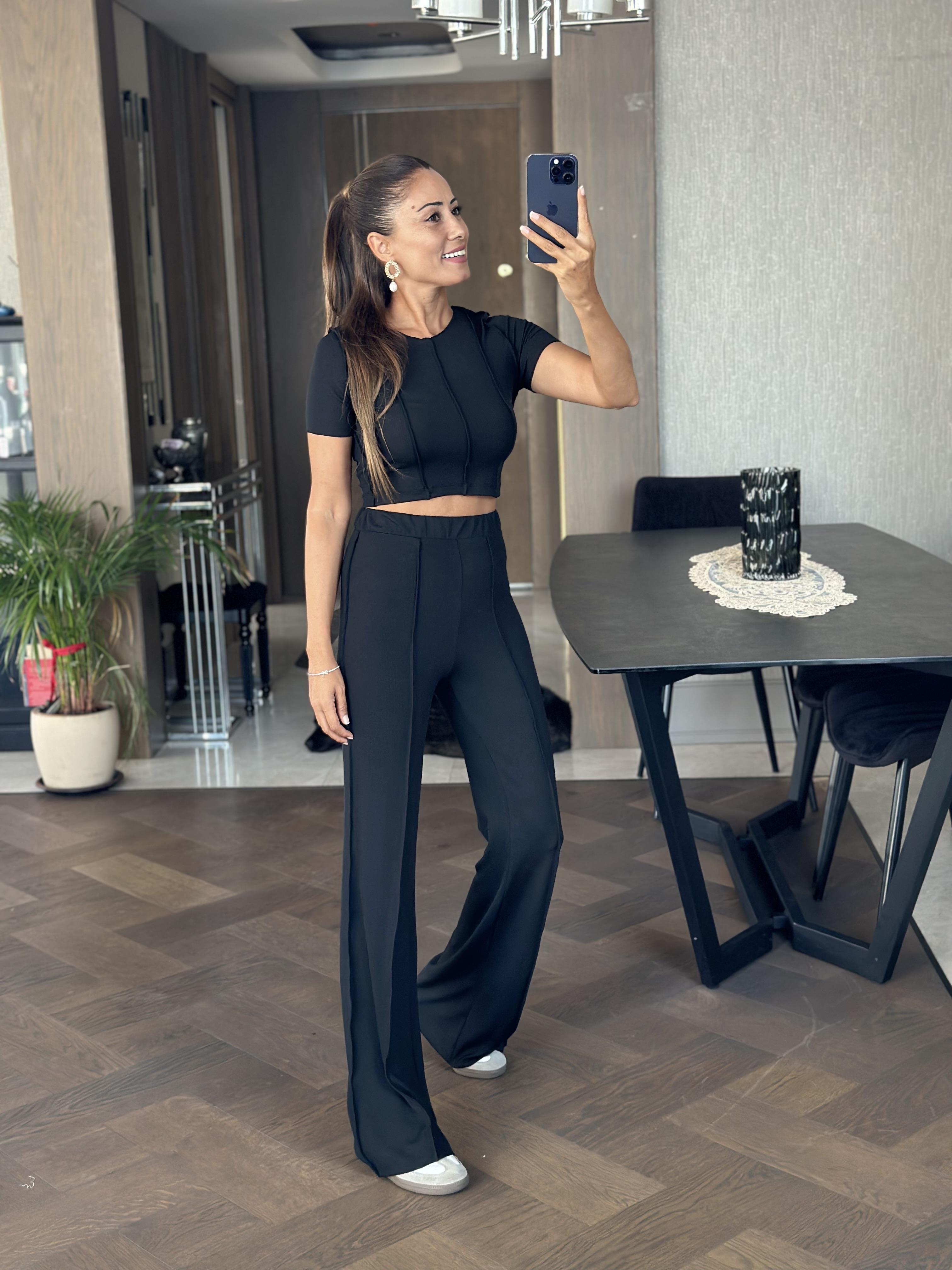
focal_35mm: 48
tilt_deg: -17.6
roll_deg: +2.7
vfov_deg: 39.7
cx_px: 476
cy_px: 635
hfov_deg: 30.3
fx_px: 1760
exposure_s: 1/60
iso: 160
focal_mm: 6.86
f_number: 1.78
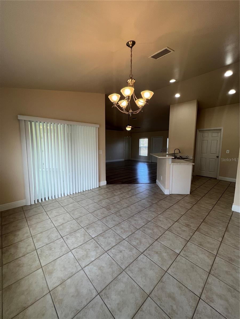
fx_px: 120
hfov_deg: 89.9
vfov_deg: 106.2
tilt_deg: -5.9
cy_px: 160
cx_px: 120
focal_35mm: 13
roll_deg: +0.5
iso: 125
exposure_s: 1/120
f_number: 1.8
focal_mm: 1.57
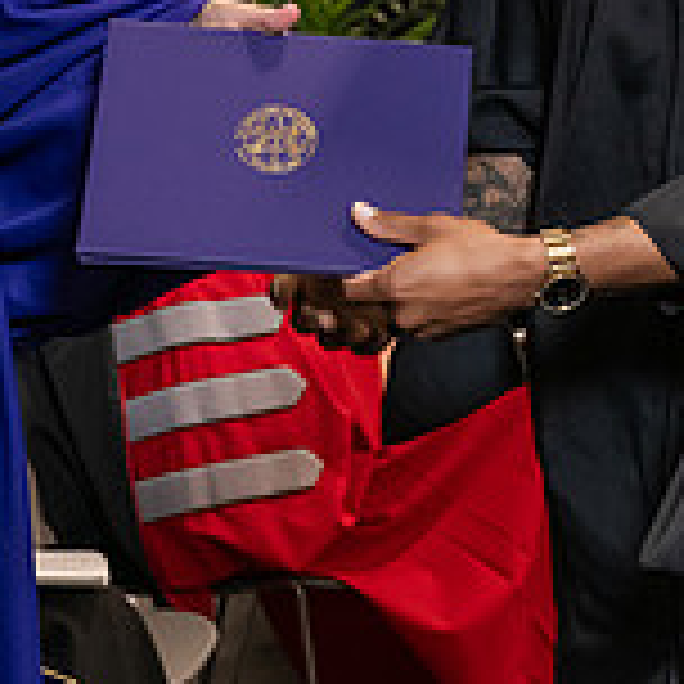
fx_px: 4493
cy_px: -115
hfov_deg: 8.7
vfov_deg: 8.6
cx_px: 225
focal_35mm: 201
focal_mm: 62
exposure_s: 1/125
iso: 2000
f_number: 5
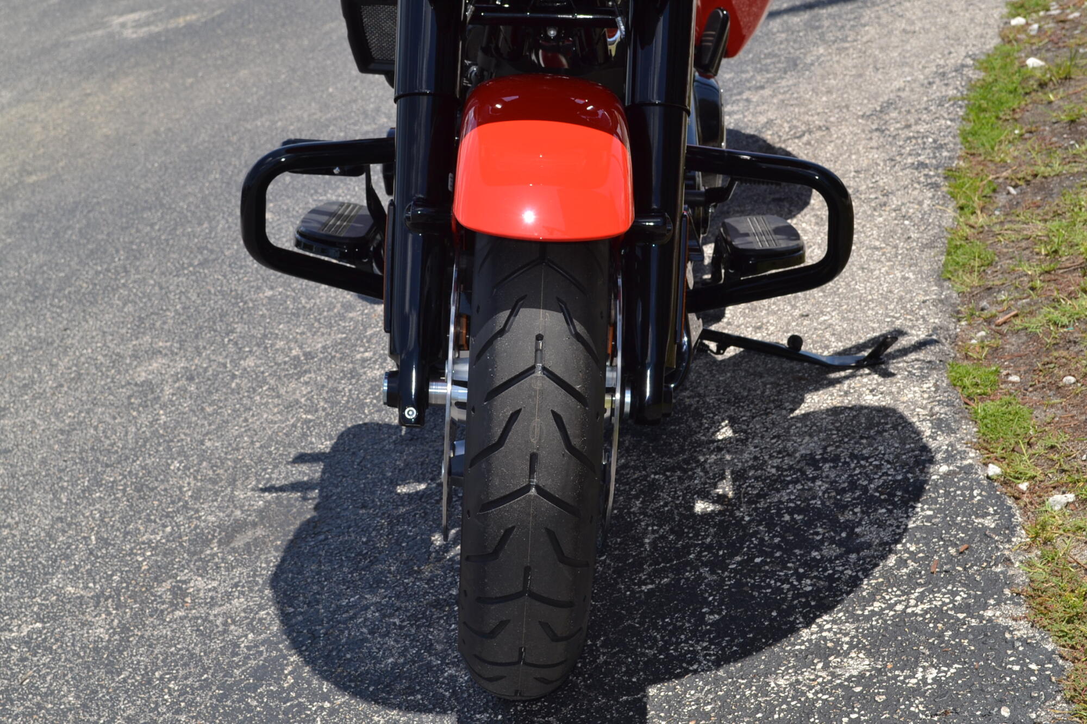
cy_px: 362
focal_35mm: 57
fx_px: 1721
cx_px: 544
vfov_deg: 23.8
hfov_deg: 35.1
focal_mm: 38
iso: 100
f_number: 9
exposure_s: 1/200
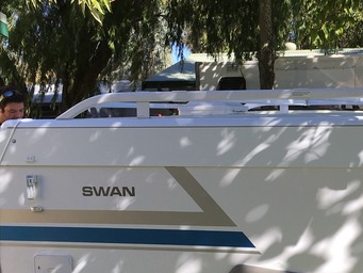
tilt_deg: -4.6
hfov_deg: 27.1
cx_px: 358
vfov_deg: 21.5
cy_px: 183
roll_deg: +0.8
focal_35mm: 68
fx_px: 713
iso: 25
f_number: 2.2
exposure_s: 1/785
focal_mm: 4.15
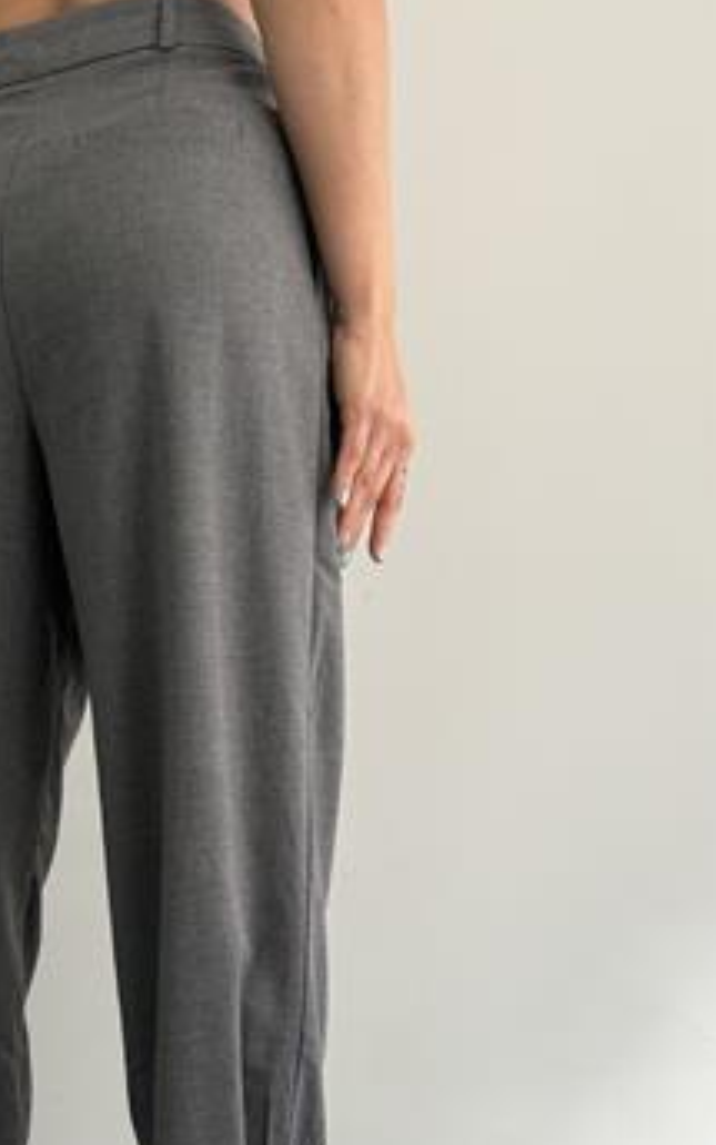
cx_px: 118
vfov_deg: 50.6
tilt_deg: -2.2
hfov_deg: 32.4
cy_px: 767
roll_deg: +0.9
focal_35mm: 38
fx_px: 1186
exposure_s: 1/60
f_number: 1.78
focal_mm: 6.86
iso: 320
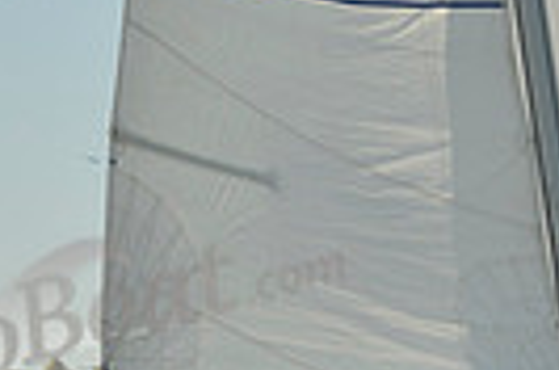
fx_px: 4740
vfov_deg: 4.5
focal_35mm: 306
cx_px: 567
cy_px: 486
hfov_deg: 6.7
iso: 200
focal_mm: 70
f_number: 7.1
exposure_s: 1/1250
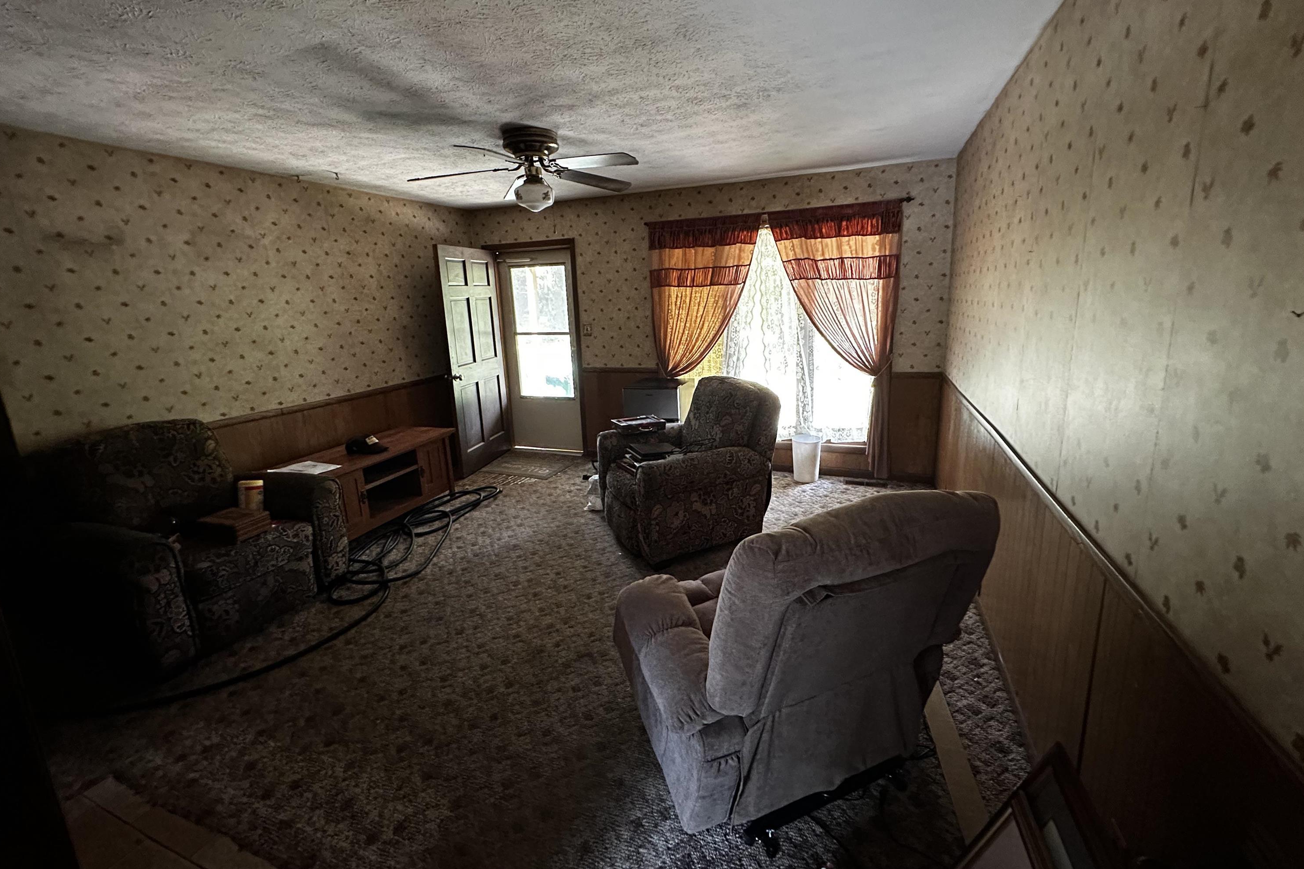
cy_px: 404
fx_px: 543
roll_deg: +2.1
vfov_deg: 77.2
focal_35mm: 15
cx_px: 659
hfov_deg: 100.4
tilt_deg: -10.3
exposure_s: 1/60
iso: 640
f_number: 2.2
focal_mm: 2.22
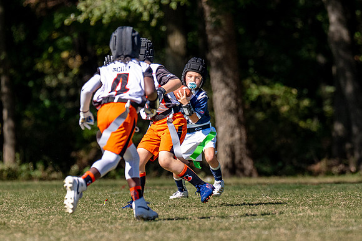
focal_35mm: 684
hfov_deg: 3.0
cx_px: 244
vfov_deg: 2.0
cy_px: 138
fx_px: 6879
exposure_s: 1/3200
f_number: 2.8
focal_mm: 200
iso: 160
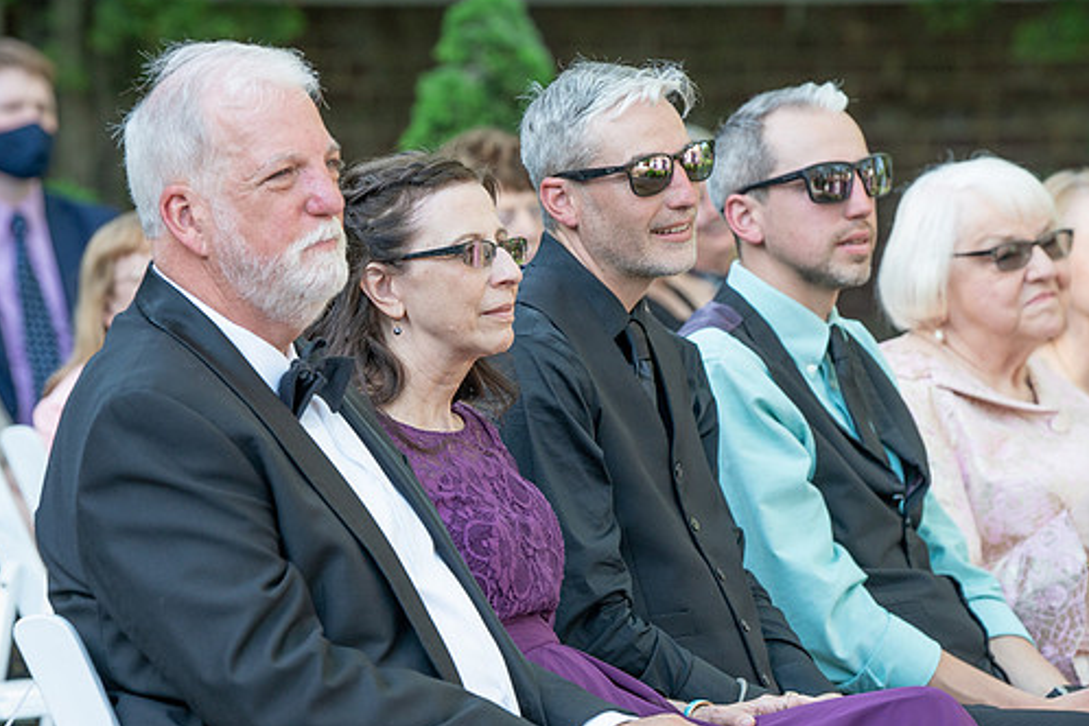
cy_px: 453
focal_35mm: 292
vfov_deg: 4.7
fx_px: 8832
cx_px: 483
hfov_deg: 7.1
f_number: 5.6
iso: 320
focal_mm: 200
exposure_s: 1/250
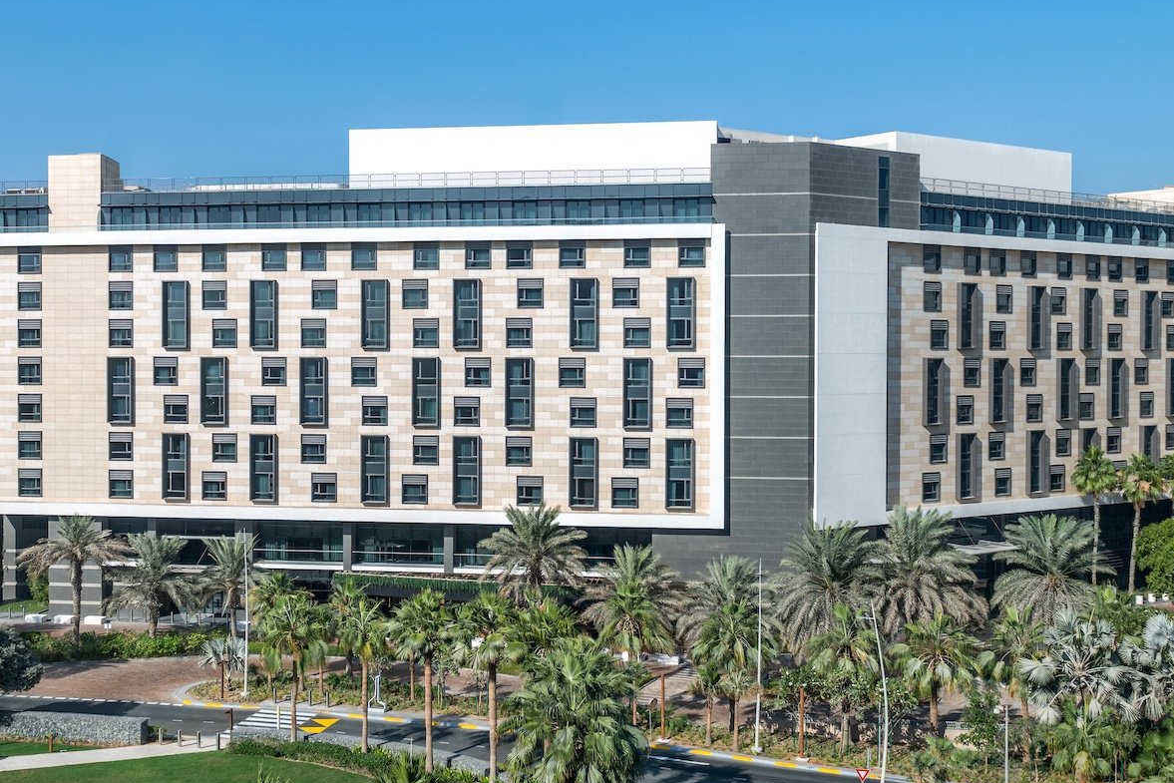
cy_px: 378
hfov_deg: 42.6
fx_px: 1500
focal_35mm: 46
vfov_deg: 29.3
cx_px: 487
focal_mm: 24
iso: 64
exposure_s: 1/200
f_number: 5.6
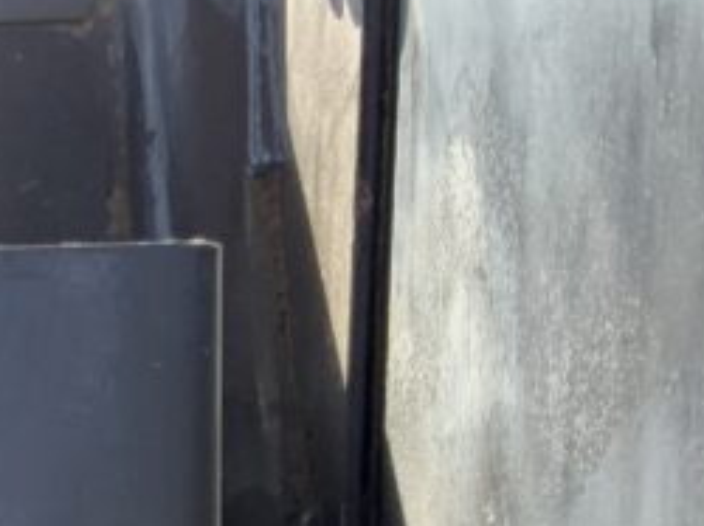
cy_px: 990
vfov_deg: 11.4
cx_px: -200
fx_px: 2418
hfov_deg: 15.8
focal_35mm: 119
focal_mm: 3
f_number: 1.8
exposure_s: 1/122
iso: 32
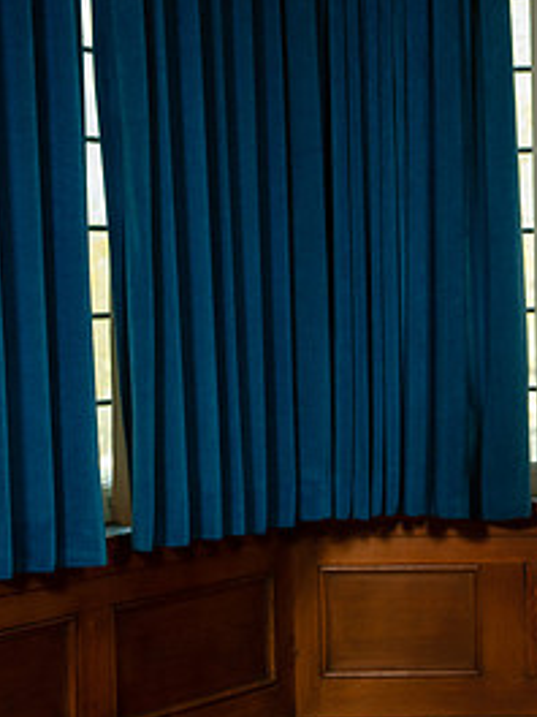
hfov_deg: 12.4
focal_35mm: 116
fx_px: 2399
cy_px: 496
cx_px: 692
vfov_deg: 16.9
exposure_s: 1/250
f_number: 3.5
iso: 400
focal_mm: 55
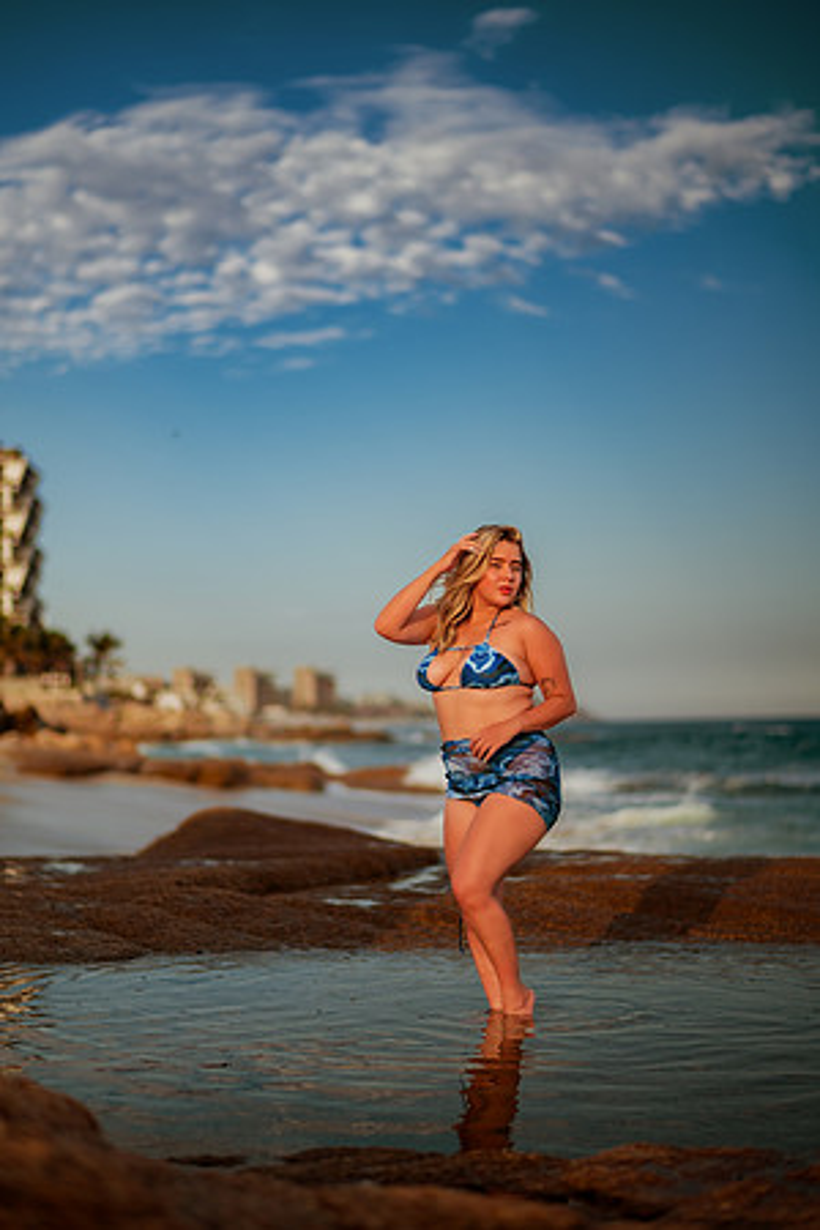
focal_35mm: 58
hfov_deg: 23.4
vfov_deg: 34.5
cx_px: 410
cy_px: 615
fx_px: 1982
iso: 80
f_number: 1.4
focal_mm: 58
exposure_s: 1/6400
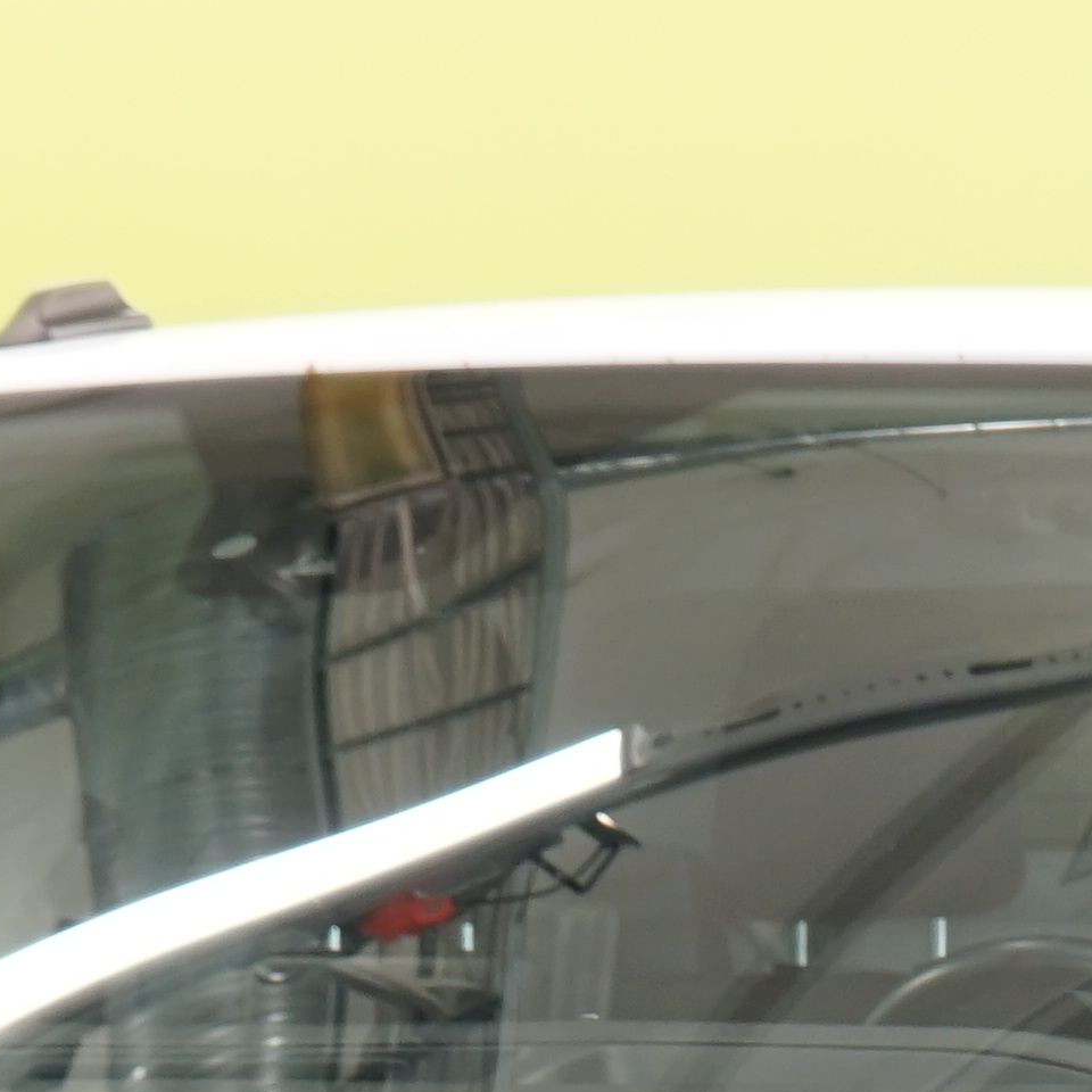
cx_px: 983
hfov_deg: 4.9
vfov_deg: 4.9
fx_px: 12706
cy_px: 2045
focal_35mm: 356
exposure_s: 1/25
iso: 400
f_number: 5.6
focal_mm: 67
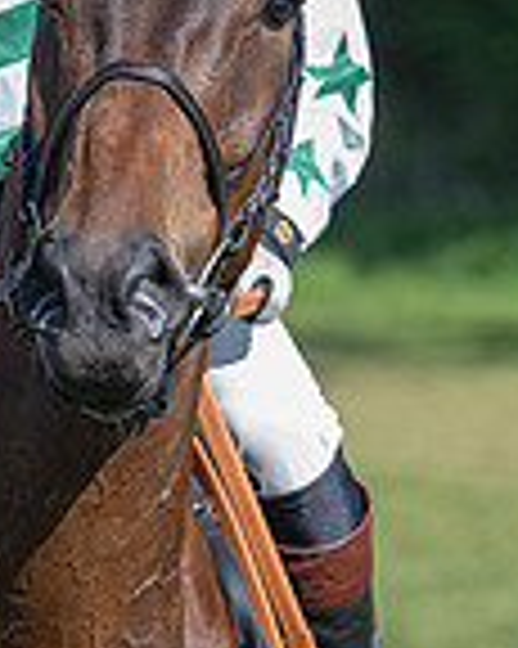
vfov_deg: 3.2
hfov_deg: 2.6
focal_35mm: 604
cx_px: 76
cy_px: 221
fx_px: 11587
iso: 400
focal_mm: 125
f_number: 4
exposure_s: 1/1600
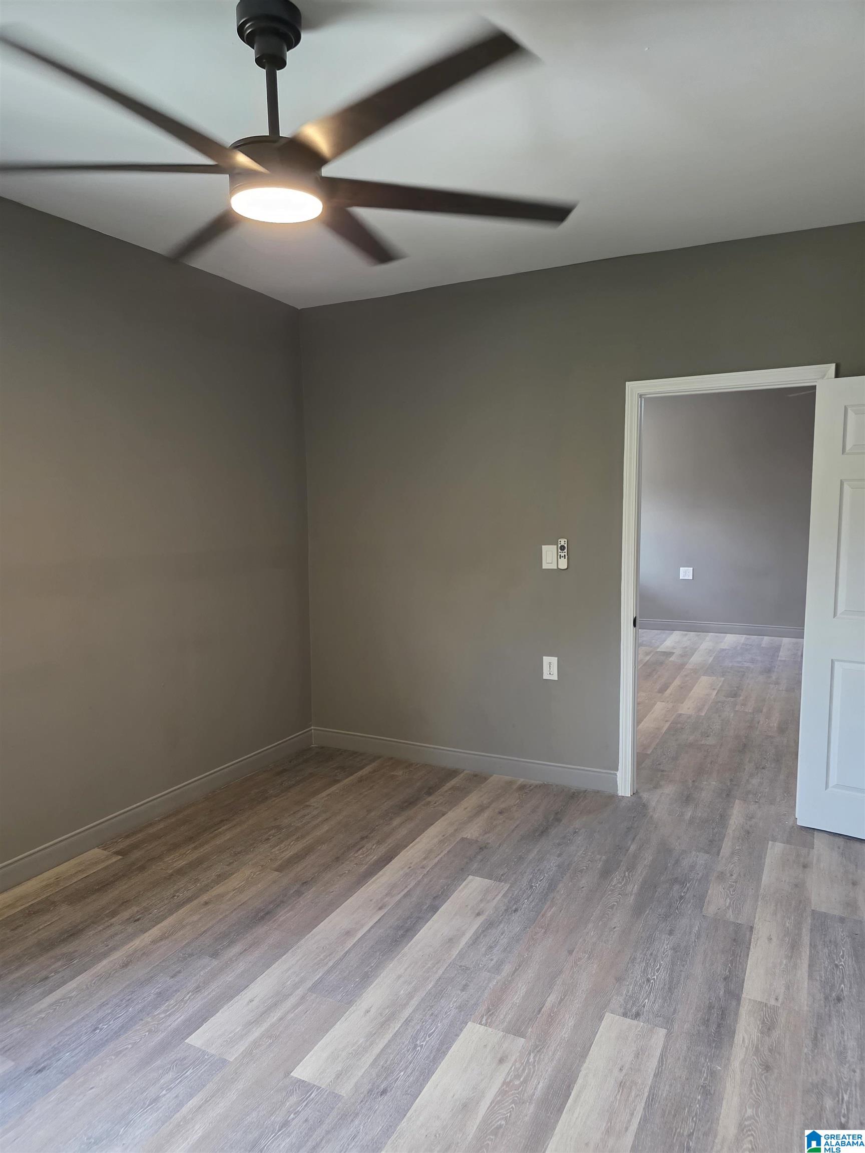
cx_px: 432
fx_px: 766
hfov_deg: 58.9
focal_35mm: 23
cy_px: 576
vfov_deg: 73.9
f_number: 1.7
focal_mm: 6.3
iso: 400
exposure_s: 1/120
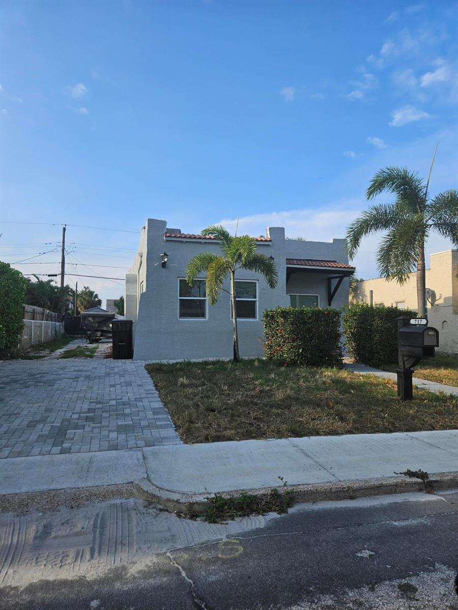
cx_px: 229
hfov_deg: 58.9
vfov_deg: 73.9
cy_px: 305
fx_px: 406
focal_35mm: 23
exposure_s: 1/1195
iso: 25
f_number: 1.8
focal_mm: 5.4
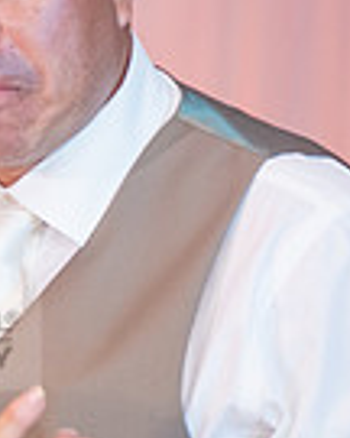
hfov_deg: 5.4
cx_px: -233
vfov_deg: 6.9
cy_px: 313
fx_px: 3651
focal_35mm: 282
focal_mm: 70
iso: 1000
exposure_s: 1/160
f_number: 2.8
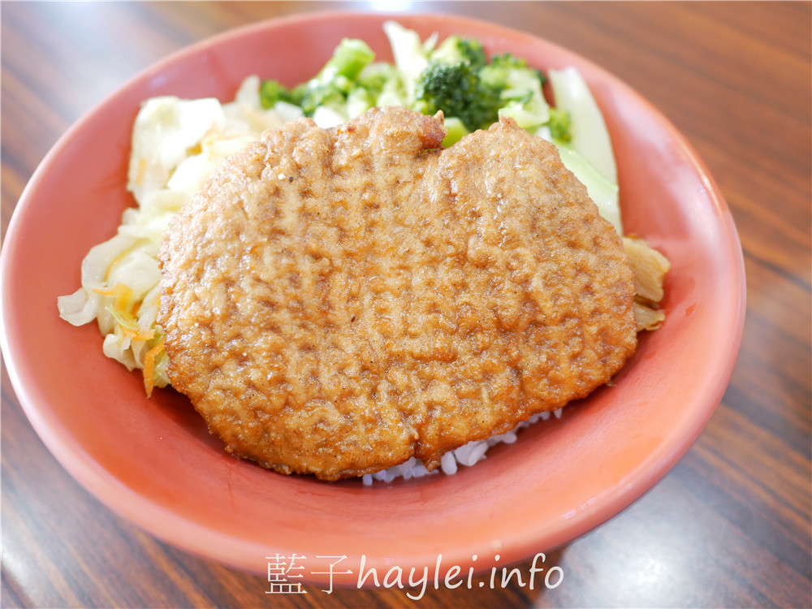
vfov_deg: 46.8
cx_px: 406
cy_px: 304
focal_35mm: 30
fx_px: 704
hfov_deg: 60.0
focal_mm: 15
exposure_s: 1/60
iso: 500
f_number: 1.7
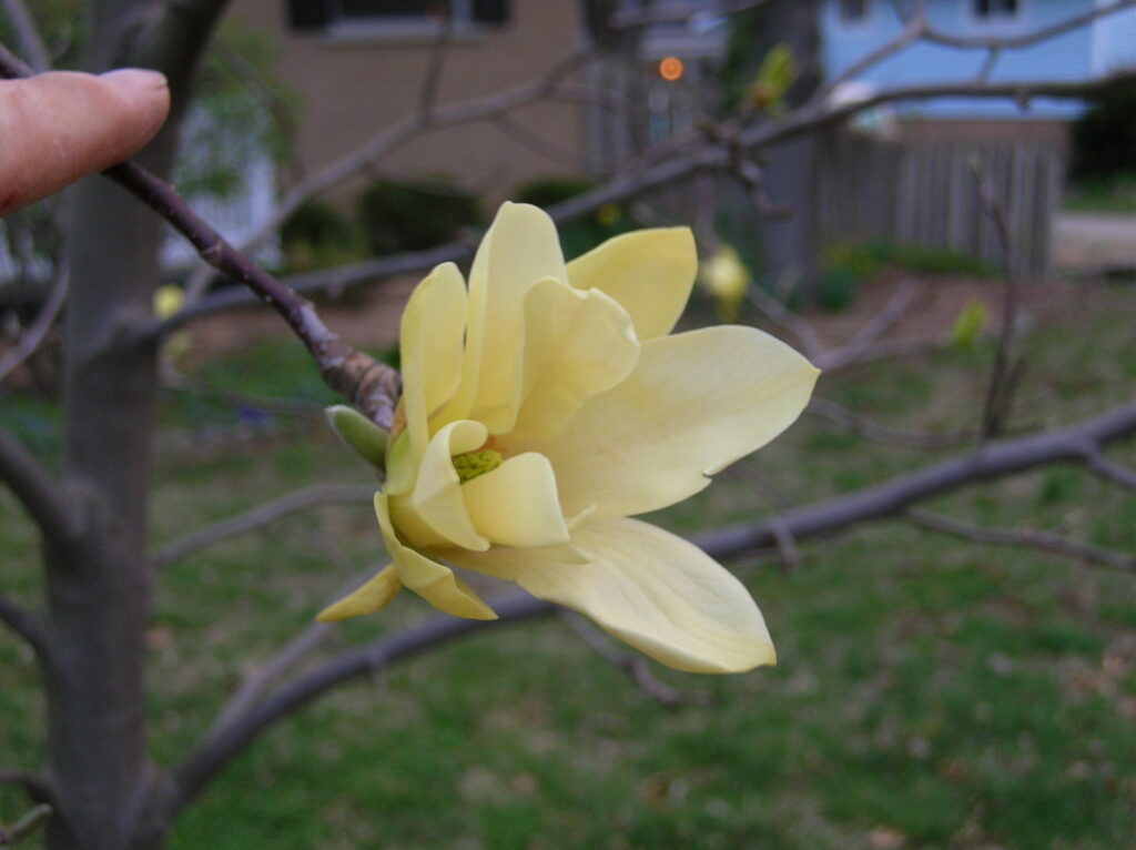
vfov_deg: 25.2
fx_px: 1902
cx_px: 568
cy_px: 425
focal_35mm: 58
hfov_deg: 33.3
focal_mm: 9.6
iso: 50
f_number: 3.1
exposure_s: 1/30
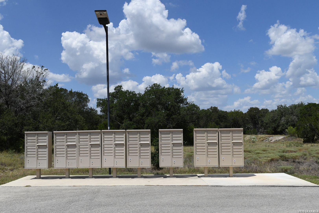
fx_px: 319
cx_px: 160
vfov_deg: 36.8
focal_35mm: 36
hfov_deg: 53.2
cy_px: 106
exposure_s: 1/8000
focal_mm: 24
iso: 1250
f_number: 8
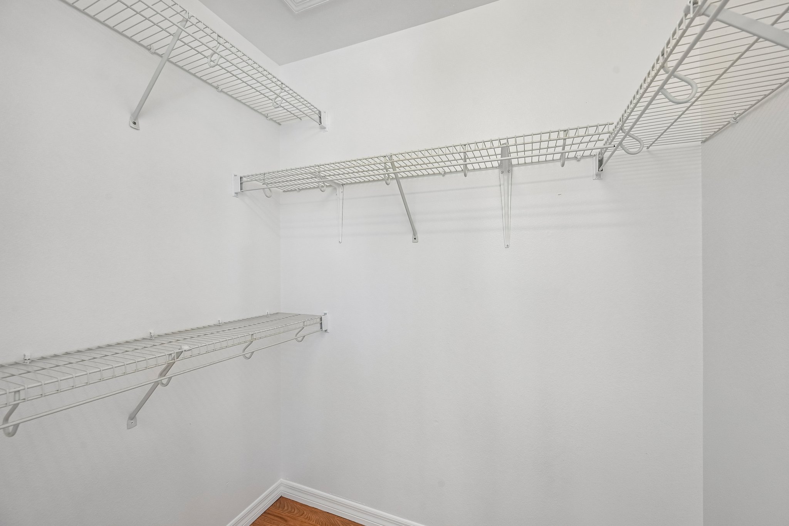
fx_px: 307
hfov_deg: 104.3
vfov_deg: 81.2
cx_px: 394
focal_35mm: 14
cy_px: 263
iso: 400
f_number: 8
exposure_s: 1/50
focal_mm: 14
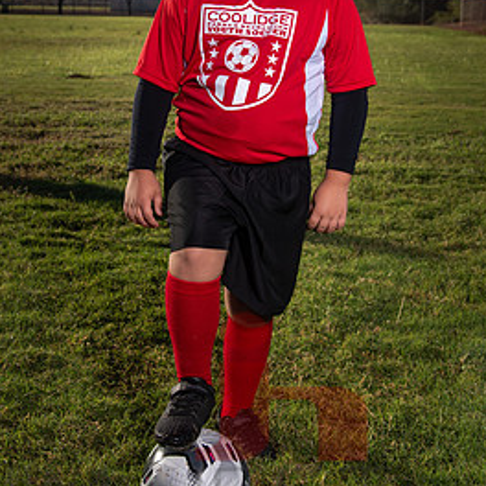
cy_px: 155
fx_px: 874
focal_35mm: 55
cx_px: 228
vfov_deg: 30.8
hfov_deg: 31.1
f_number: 5.6
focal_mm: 38
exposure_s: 1/1000
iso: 100
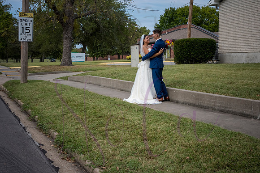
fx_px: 378
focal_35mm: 52
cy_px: 87
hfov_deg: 38.0
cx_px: 131
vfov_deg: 25.9
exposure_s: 1/400
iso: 800
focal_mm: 50
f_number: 16
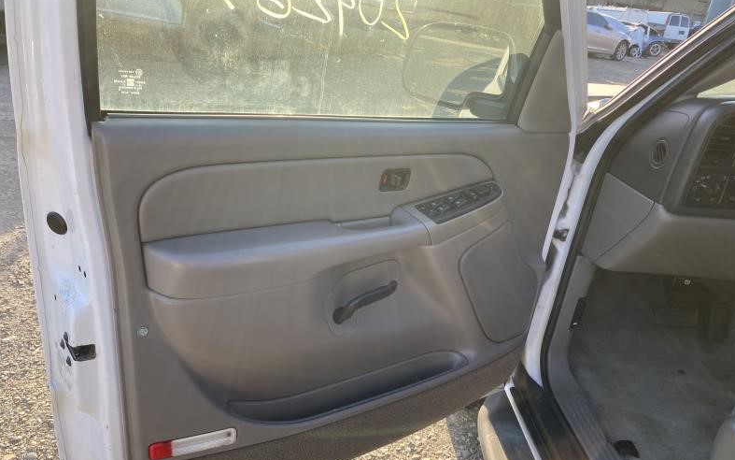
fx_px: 561
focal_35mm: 28
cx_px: 373
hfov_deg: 66.5
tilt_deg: -26.4
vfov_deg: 44.3
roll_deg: -8.5
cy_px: 275
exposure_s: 1/342
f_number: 1.8
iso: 32
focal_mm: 4.25
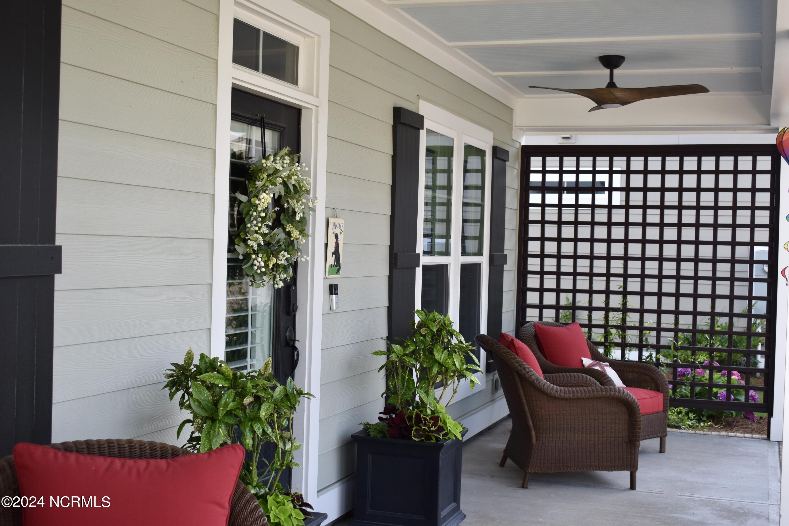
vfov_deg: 28.1
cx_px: 394
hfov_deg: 41.1
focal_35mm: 48
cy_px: 263
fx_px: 1052
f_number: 5.6
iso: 320
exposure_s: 1/250
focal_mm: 32
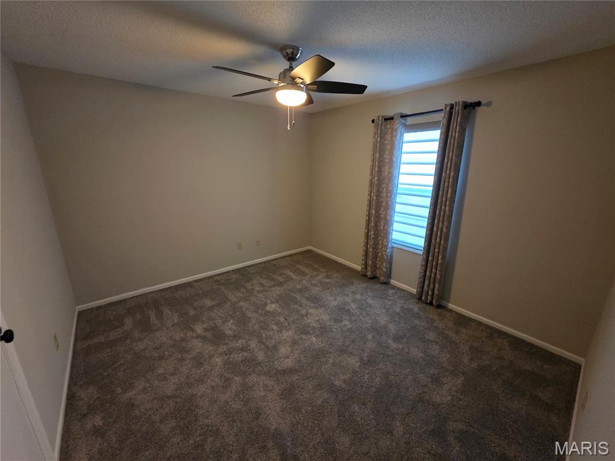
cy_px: 230
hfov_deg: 106.2
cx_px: 308
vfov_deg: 89.9
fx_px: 231
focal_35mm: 13
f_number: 1.9
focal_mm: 2.2
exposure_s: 1/60
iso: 800
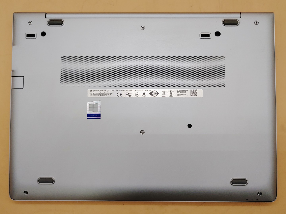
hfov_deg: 55.4
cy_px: 107
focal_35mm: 33
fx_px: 273
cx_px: 143
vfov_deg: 42.9
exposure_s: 1/245
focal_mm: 4.36
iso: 50
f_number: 1.8
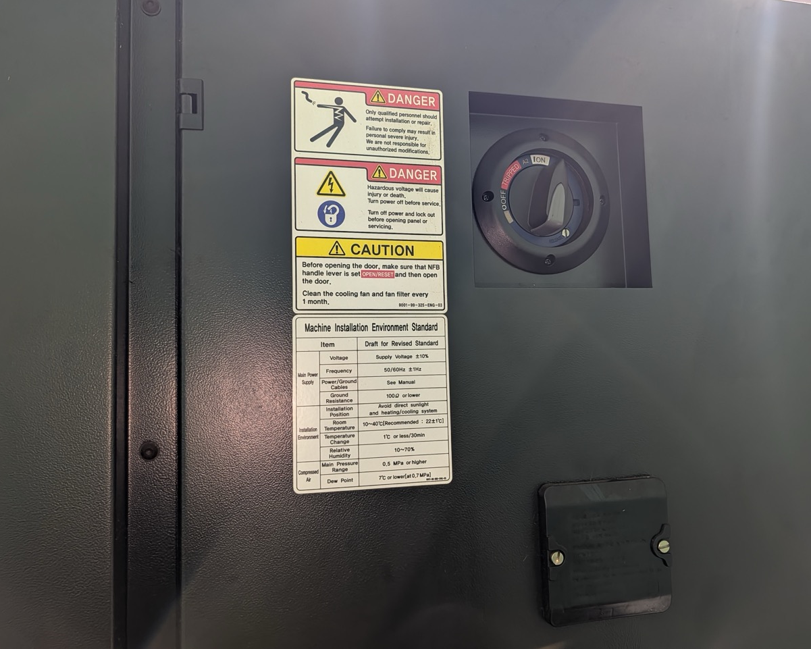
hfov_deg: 68.1
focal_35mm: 25
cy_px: 324
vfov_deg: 56.8
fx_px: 600
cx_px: 422
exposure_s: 1/30.3
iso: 365
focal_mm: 6.9
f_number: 1.68
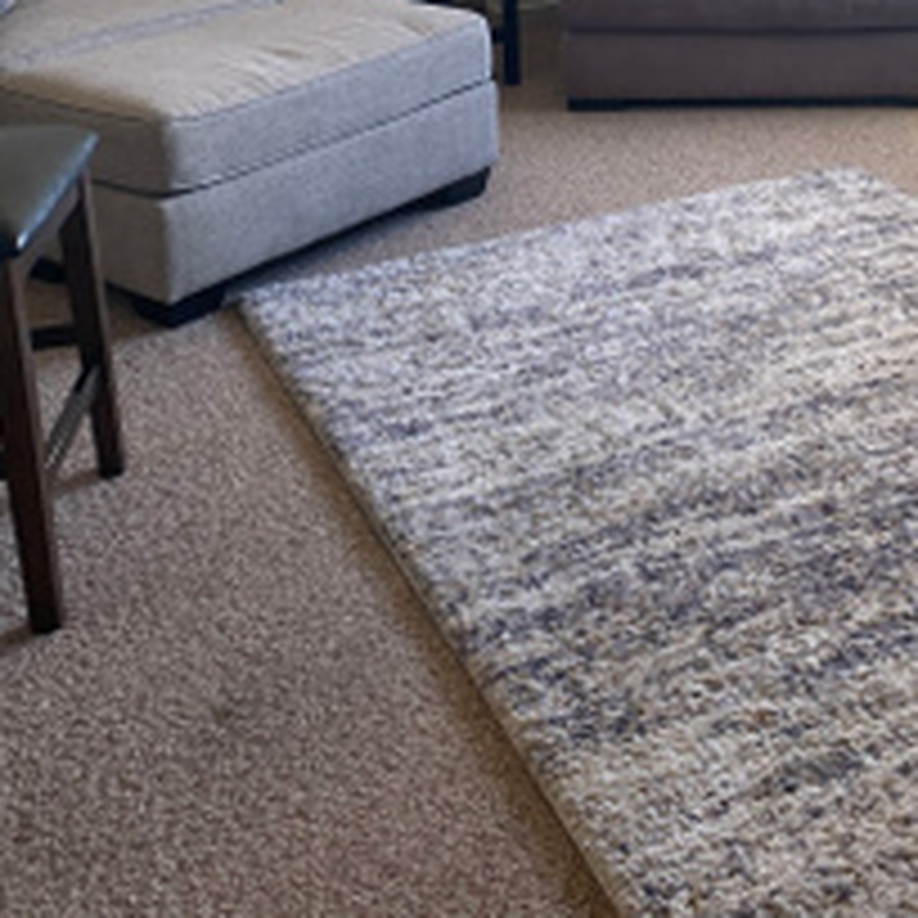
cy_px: -130
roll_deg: +1.7
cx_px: 630
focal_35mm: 54
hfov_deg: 31.3
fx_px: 1620
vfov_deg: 28.3
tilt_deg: -6.2
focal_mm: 4.25
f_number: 1.8
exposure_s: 1/120
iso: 80
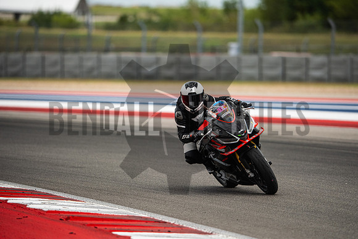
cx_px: 179
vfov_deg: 4.6
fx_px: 2984
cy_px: 120
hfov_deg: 6.9
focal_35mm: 300
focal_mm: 200
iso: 500
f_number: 2
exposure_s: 1/5000
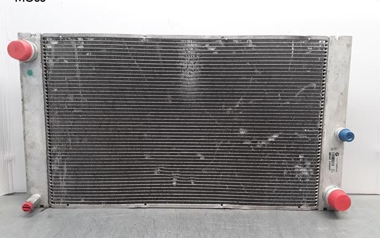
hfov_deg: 62.9
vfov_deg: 41.8
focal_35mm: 30
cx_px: 188
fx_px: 311
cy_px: 113
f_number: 1.9
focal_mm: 2.91
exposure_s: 1/50
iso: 64
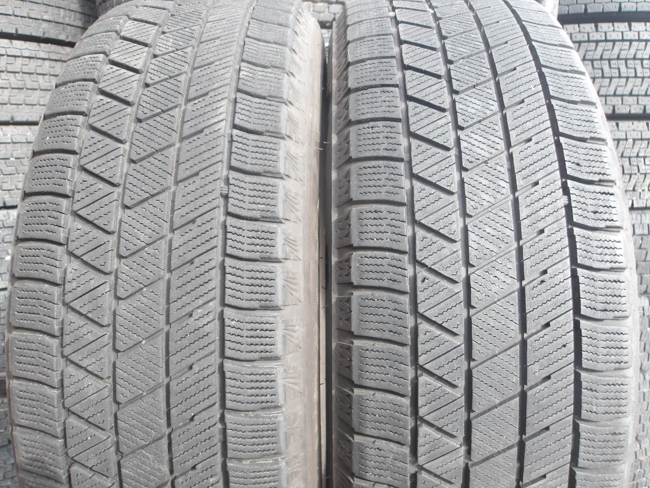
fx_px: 507
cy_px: 244
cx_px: 325
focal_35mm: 27
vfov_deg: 51.4
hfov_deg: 65.3
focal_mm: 4.9
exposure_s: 1/103
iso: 100
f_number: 3
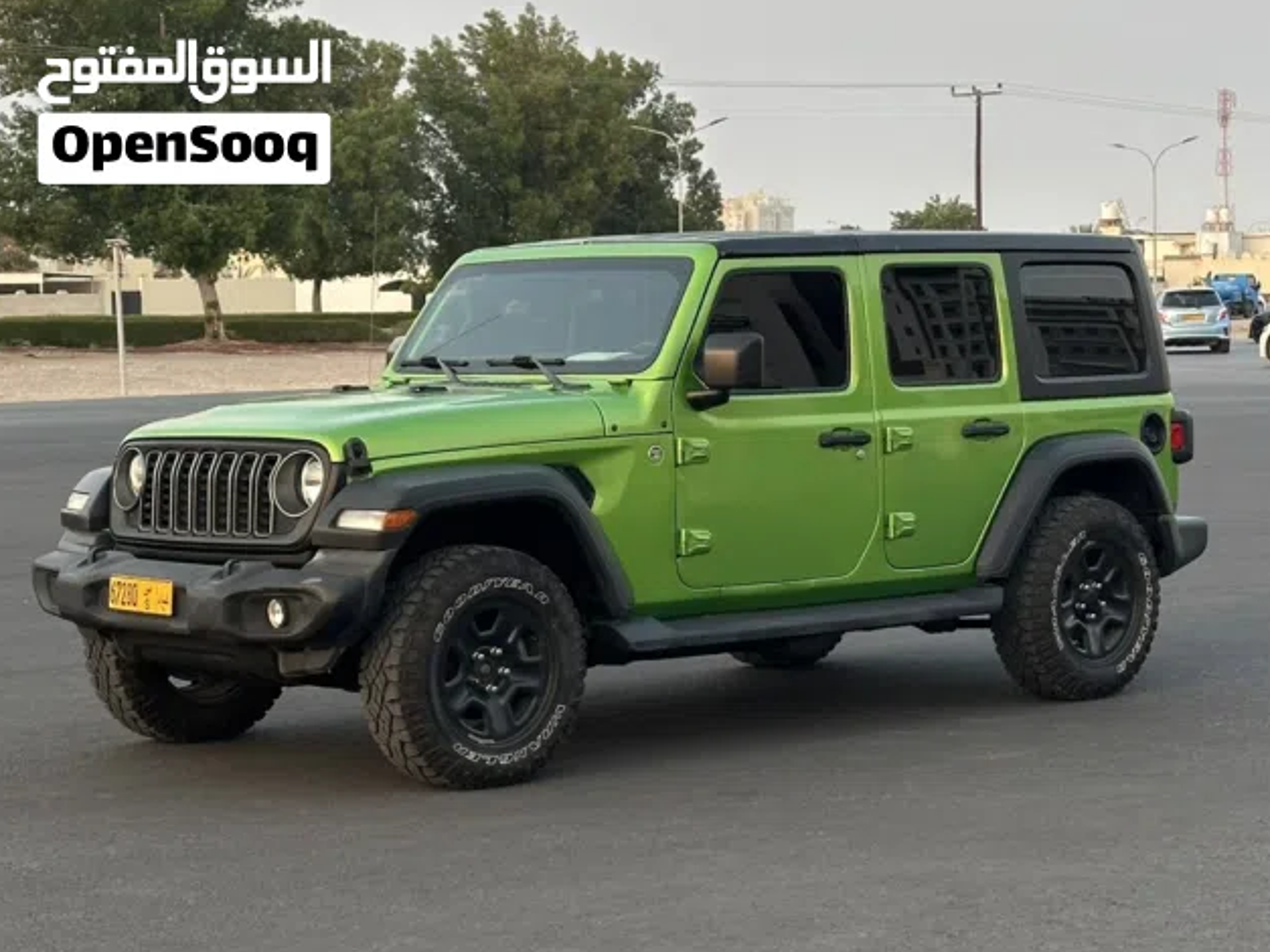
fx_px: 1797
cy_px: 476
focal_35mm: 49
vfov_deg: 29.7
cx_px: 636
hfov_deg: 38.9
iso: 64
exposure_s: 1/345
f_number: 1.78
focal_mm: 6.86
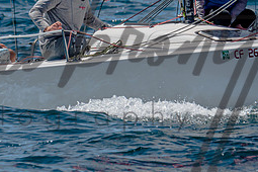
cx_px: 95
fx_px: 9065
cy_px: 75
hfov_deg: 1.6
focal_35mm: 1265
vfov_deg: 1.1
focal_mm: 300
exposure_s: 1/2000
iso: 200
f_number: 5.6
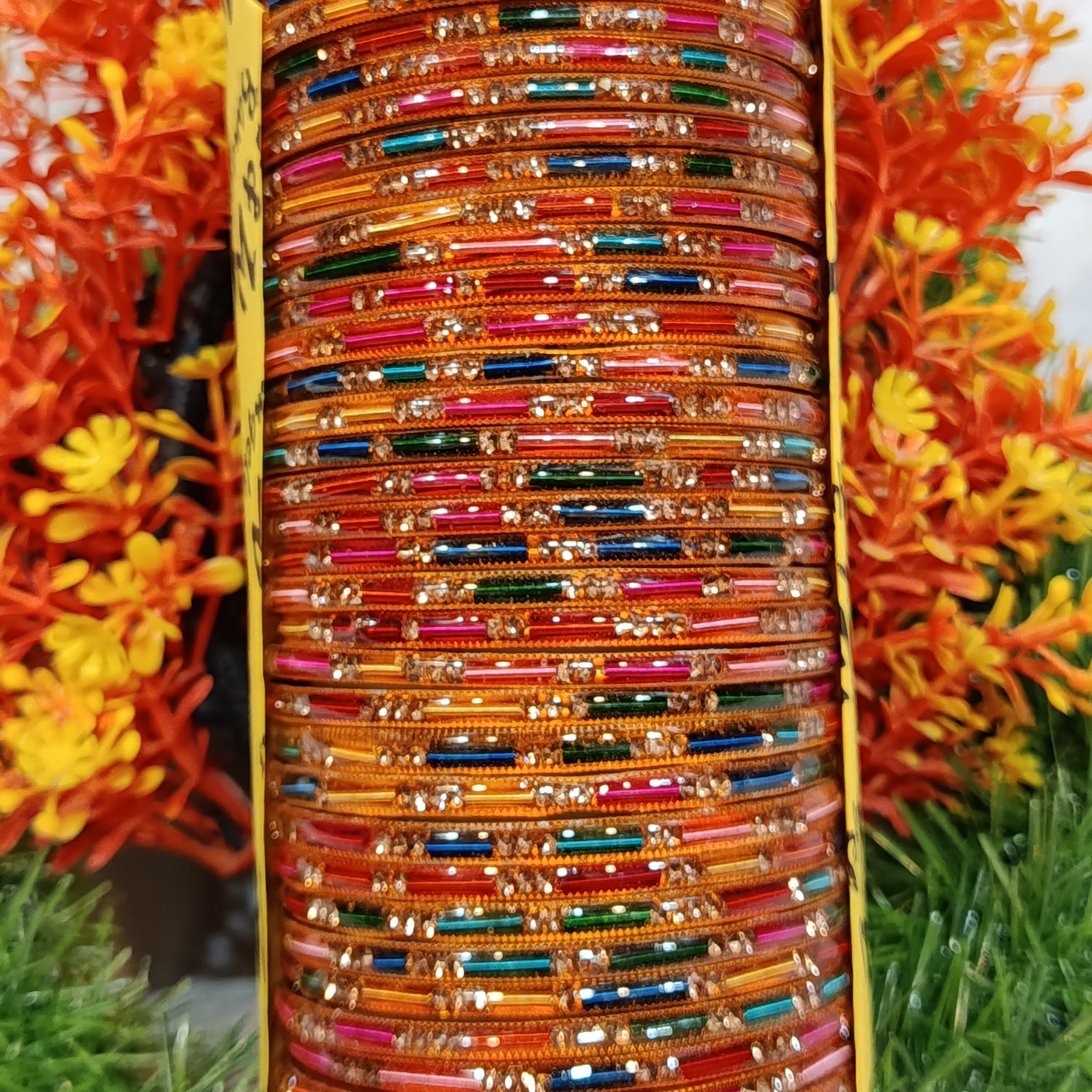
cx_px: 546
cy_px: 489
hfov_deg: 30.0
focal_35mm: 57
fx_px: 2034
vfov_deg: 30.0
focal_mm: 5.24
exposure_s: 1/50
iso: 1140
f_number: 1.7
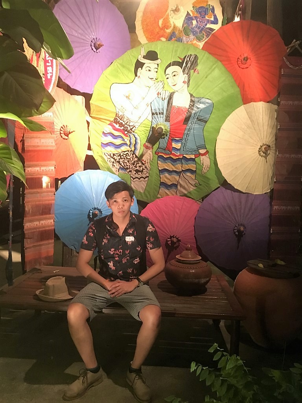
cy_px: 202
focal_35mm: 29
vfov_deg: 61.7
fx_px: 337
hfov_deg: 48.2
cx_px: 151
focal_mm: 4.15
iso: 500
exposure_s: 1/17
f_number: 2.2
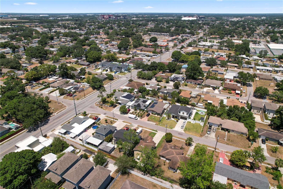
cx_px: 142
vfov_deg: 57.2
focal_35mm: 22
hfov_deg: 78.6
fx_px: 173
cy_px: 94
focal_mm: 8.38
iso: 120
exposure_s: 1/320
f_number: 2.8
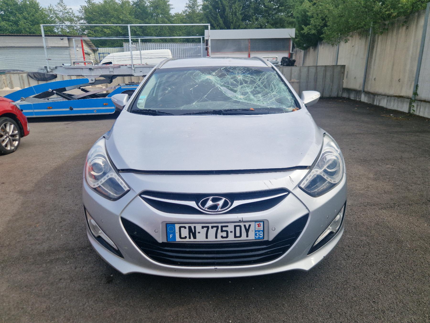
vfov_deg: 58.9
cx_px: 215
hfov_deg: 73.9
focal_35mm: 23
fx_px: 286
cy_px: 162
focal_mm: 5.4
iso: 50
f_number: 1.8
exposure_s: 1/1111
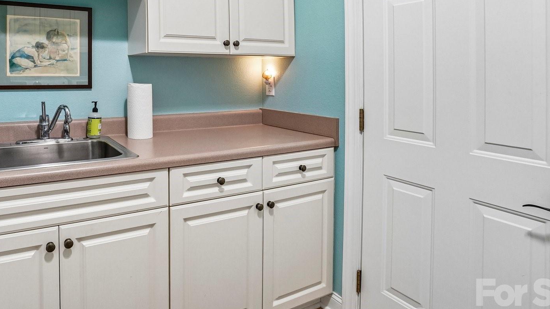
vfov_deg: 48.1
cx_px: 199
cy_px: 88
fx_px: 335
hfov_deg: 77.0
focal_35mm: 23
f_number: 8
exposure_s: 1/2
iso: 400
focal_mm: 10
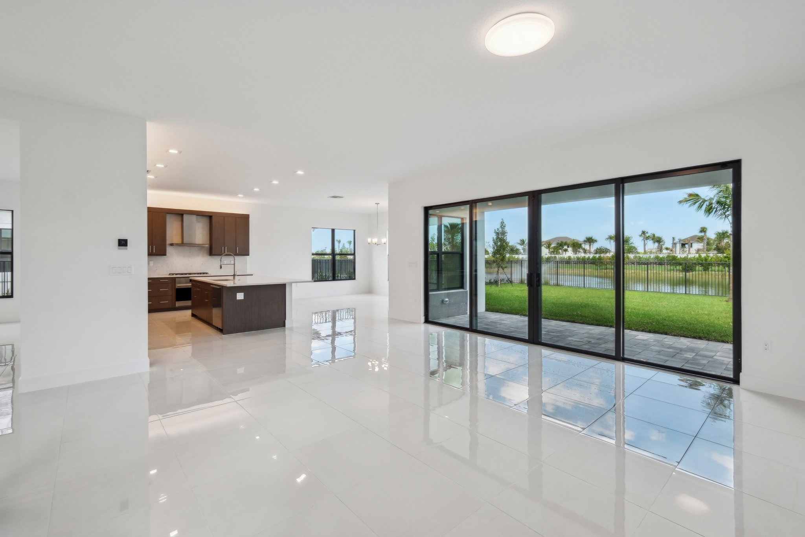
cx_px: 402
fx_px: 335
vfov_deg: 77.3
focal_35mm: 15
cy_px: 268
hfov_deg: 100.4
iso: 400
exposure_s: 1/80
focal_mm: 10
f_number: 8
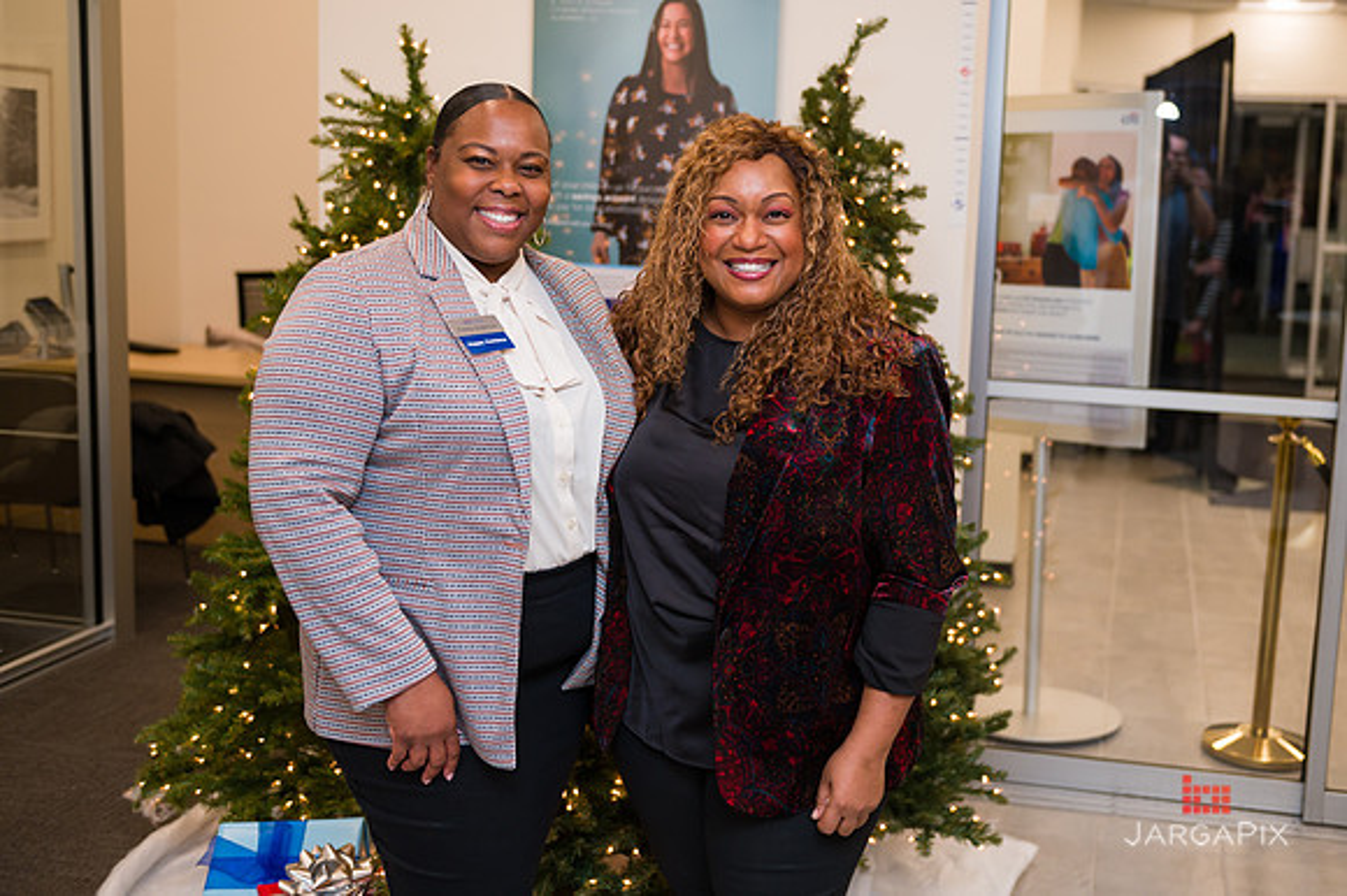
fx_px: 1599
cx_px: 758
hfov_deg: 45.6
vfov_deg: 31.3
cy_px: 409
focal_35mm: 43
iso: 400
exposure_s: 1/200
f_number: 3.2
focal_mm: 38
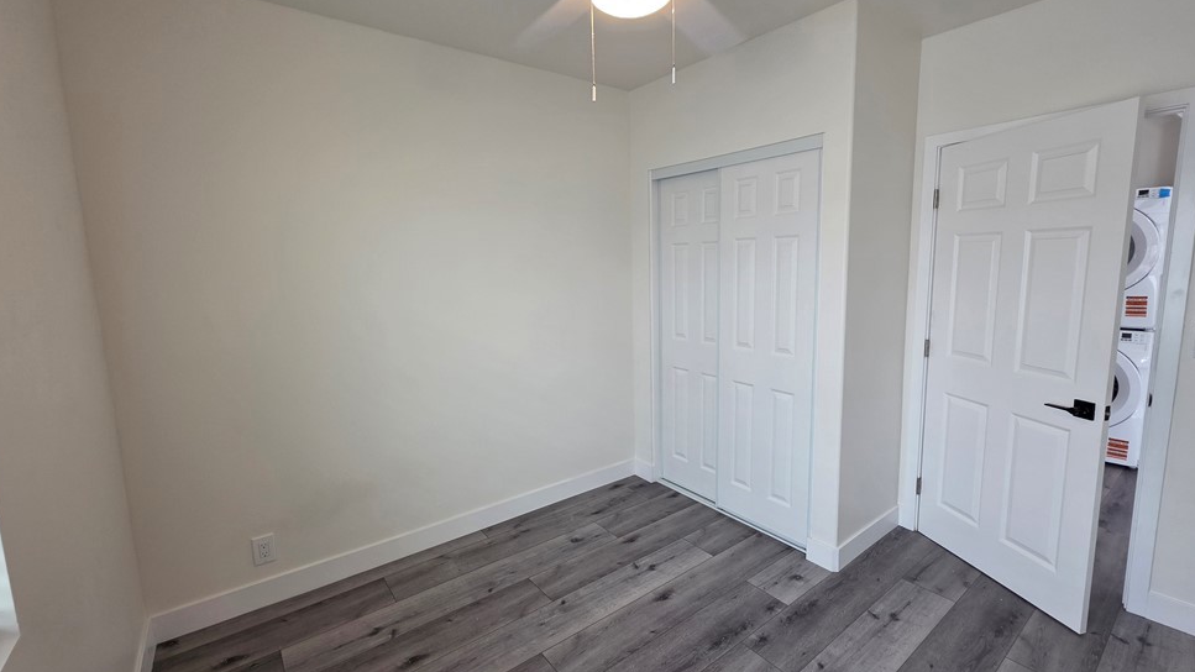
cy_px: 330
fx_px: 475
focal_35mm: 15
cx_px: 617
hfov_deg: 103.0
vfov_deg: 70.5
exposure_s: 1/120
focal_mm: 2.2
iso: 125
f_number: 1.9
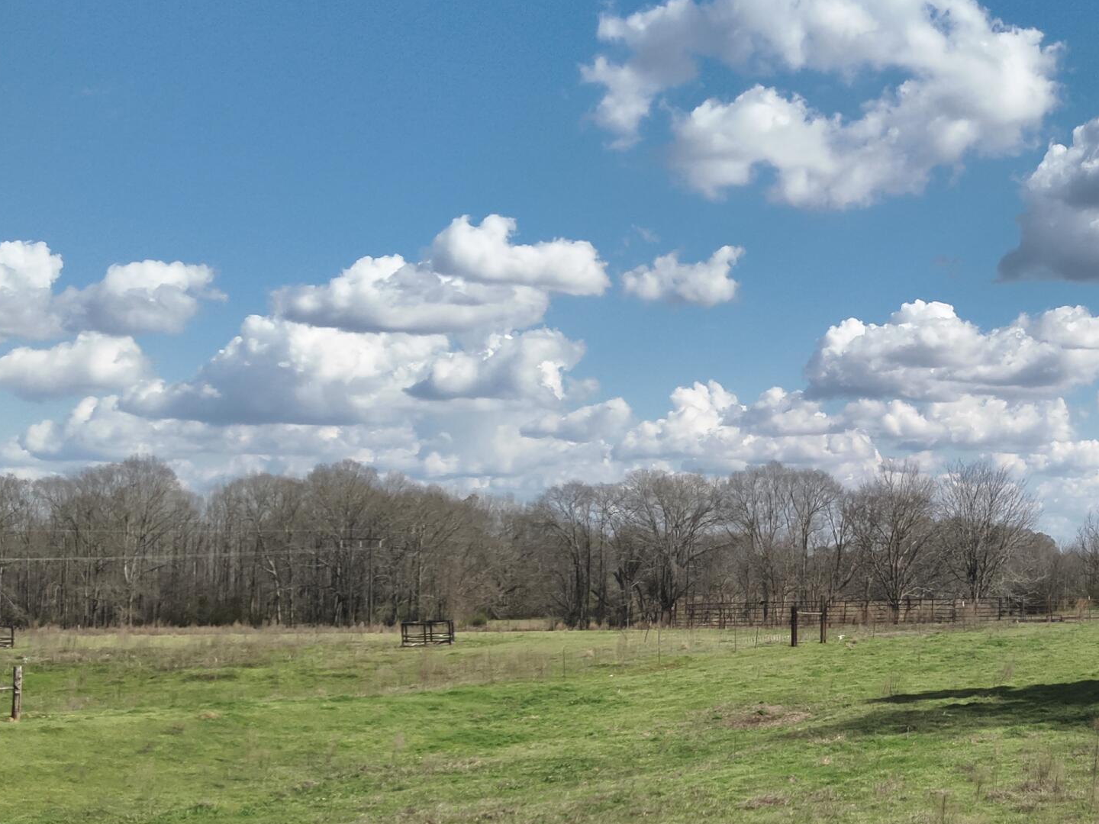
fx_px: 1587
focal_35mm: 50
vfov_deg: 29.0
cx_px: 927
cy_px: 514
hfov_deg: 36.5
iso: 100
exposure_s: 1/1000
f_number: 2.8
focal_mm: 4.4
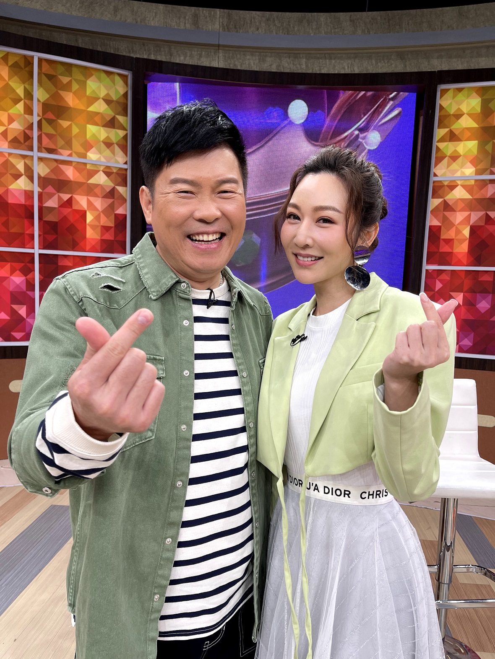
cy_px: 330
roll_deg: -2.3
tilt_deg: -6.8
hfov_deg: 53.1
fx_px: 496
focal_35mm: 26
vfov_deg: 67.3
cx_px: 248
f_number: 1.6
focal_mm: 5.1
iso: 50
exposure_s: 1/121
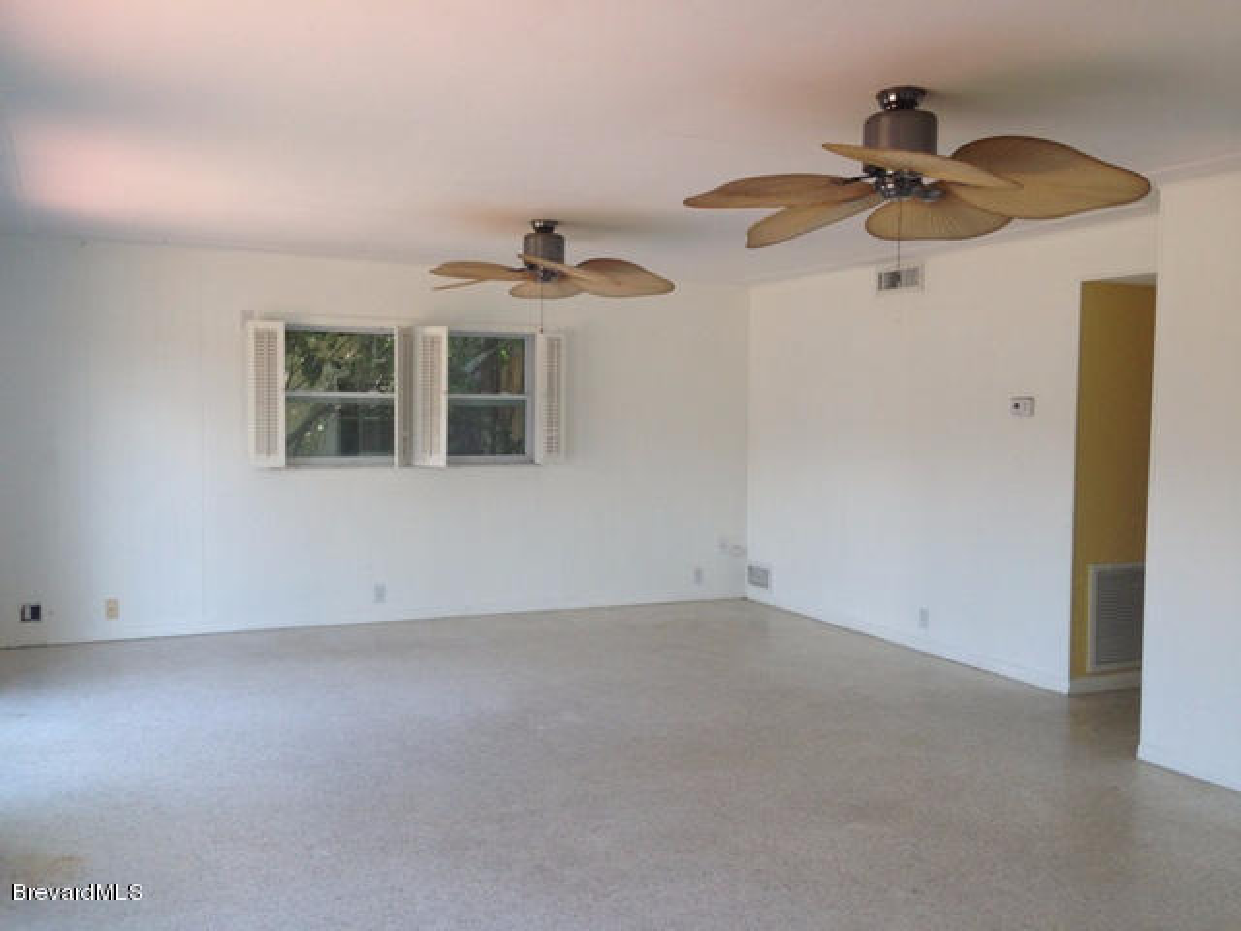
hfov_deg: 55.4
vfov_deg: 42.9
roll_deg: -2.4
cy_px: 466
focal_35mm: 33
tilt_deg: -1.4
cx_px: 620
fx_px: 1183
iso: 64
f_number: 2.4
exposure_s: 1/120
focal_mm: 4.12
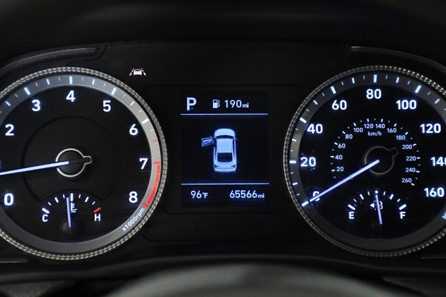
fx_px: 1115
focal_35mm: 90
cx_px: 223
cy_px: 148
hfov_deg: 22.6
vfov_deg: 15.2
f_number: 5
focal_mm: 60
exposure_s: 1/160
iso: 2500
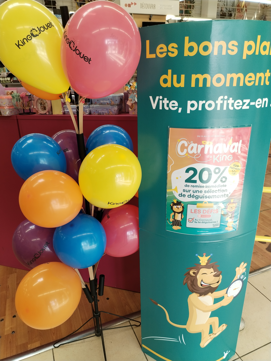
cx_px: 136
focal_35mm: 29
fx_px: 303
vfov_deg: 61.7
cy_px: 180
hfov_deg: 48.2
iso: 159
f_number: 1.8
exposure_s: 1/100
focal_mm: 4.75
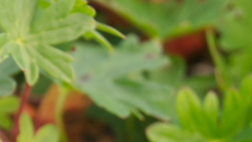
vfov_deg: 5.4
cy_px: 155
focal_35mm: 225
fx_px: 1506
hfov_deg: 9.4
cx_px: -53
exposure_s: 1/500
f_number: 8
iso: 1250
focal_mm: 55
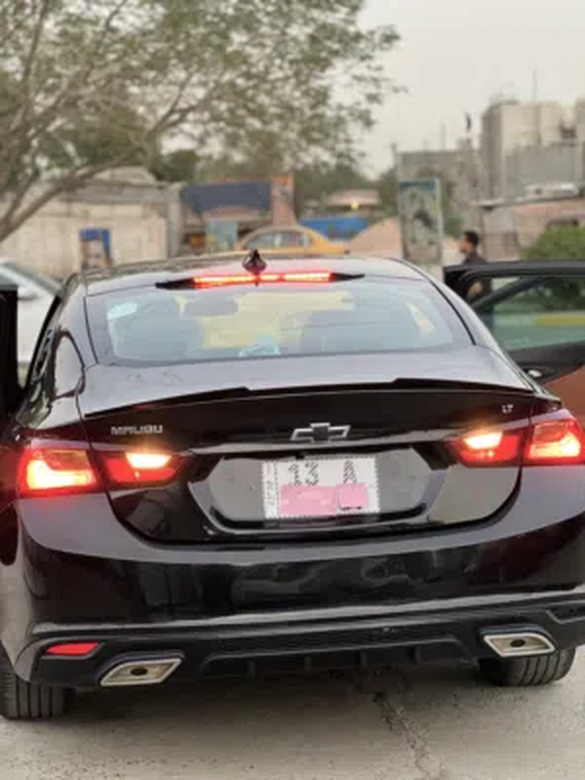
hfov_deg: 19.1
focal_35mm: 77
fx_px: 1735
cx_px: 292
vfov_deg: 25.3
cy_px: 390
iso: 400
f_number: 2.8
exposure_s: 1/40
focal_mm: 9
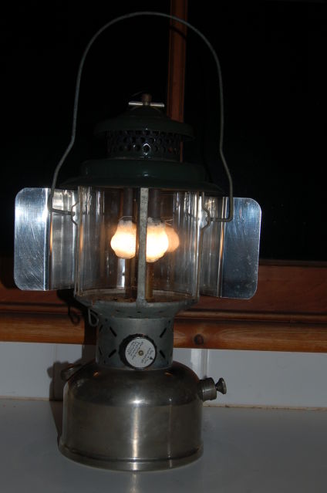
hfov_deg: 25.7
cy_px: 246
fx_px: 718
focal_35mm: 52
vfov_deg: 37.9
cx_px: 164
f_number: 7.1
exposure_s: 1/500
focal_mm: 35
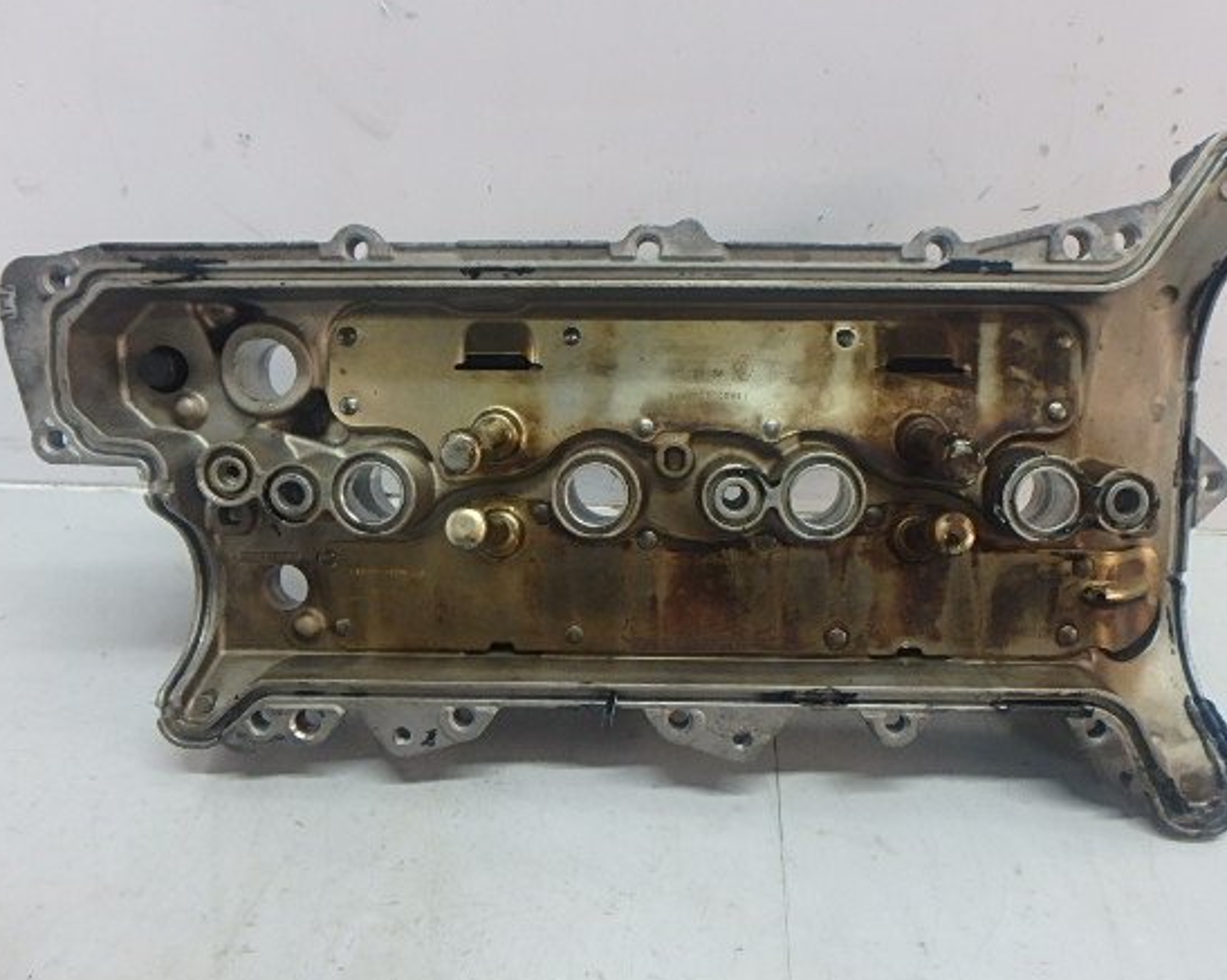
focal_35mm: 24
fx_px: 871
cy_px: 493
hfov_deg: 70.0
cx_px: 691
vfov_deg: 58.7
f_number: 3.5
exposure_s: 1/30
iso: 250
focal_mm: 3.7
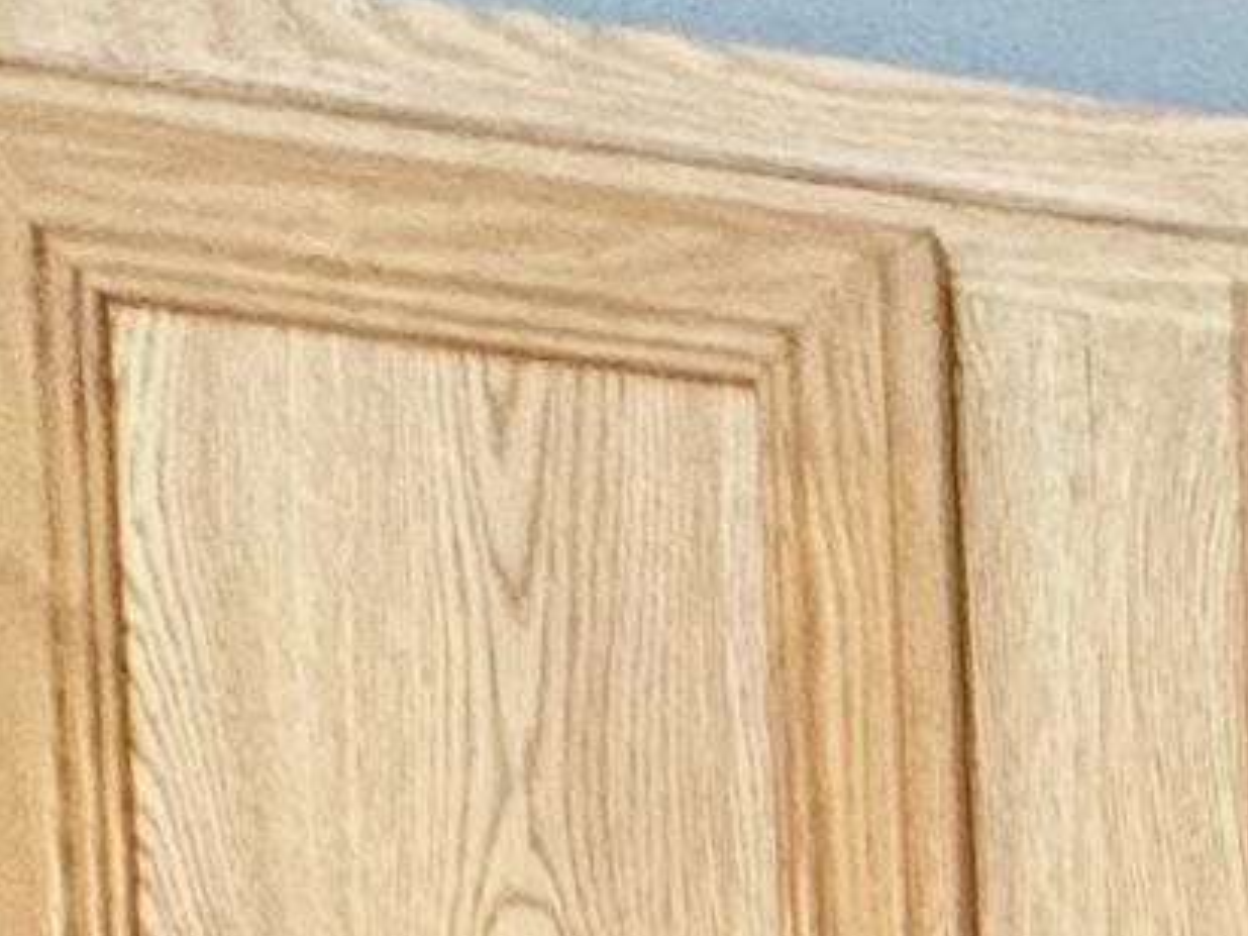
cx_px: 2984
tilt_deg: -4.4
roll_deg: +0.7
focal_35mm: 102
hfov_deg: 13.8
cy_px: 3302
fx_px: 3677
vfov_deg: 9.2
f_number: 2.2
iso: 125
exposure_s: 1/120
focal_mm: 2.22
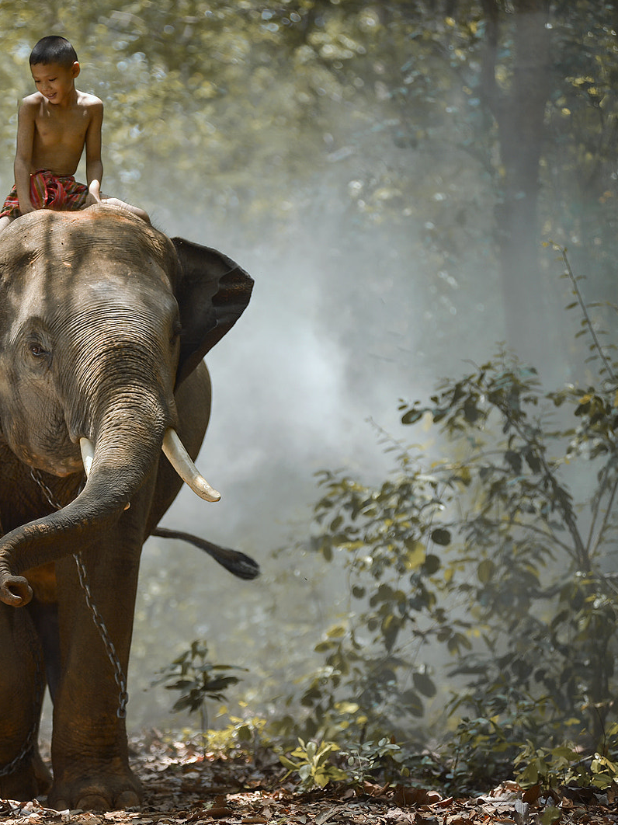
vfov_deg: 9.4
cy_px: 412
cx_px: 21
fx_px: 5001
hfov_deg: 7.0
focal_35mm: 210
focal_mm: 145
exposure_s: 1/1250
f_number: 3.5
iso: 250
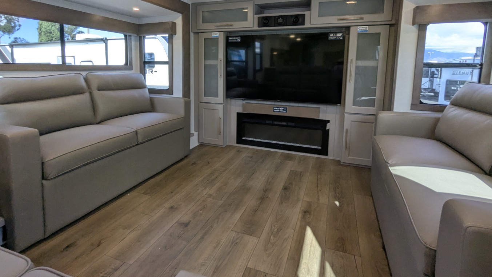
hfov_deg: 92.7
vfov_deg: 59.6
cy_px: 92
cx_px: 248
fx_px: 235
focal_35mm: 18
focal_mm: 2.35
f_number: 2.2
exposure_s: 1/189
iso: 82
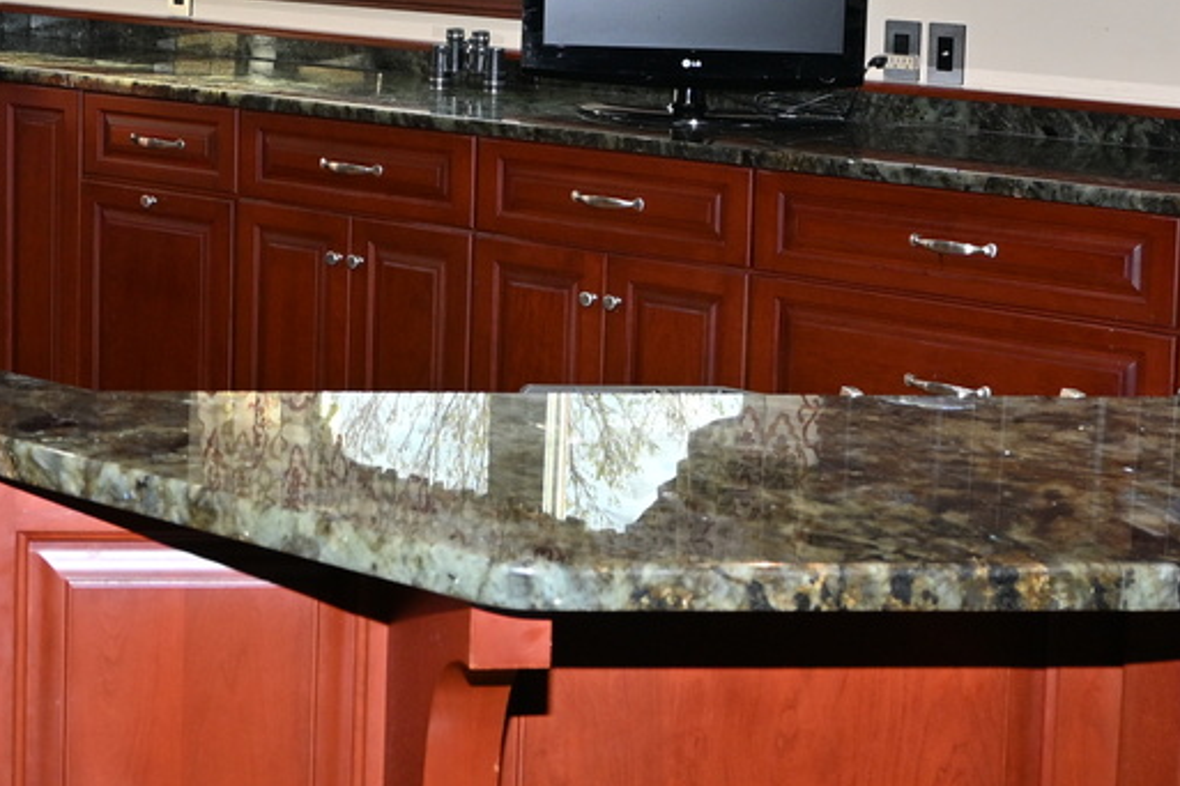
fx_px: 2641
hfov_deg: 24.8
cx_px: 267
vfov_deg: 16.7
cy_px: 48
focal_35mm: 81
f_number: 5
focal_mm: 17
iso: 200
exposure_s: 1/100
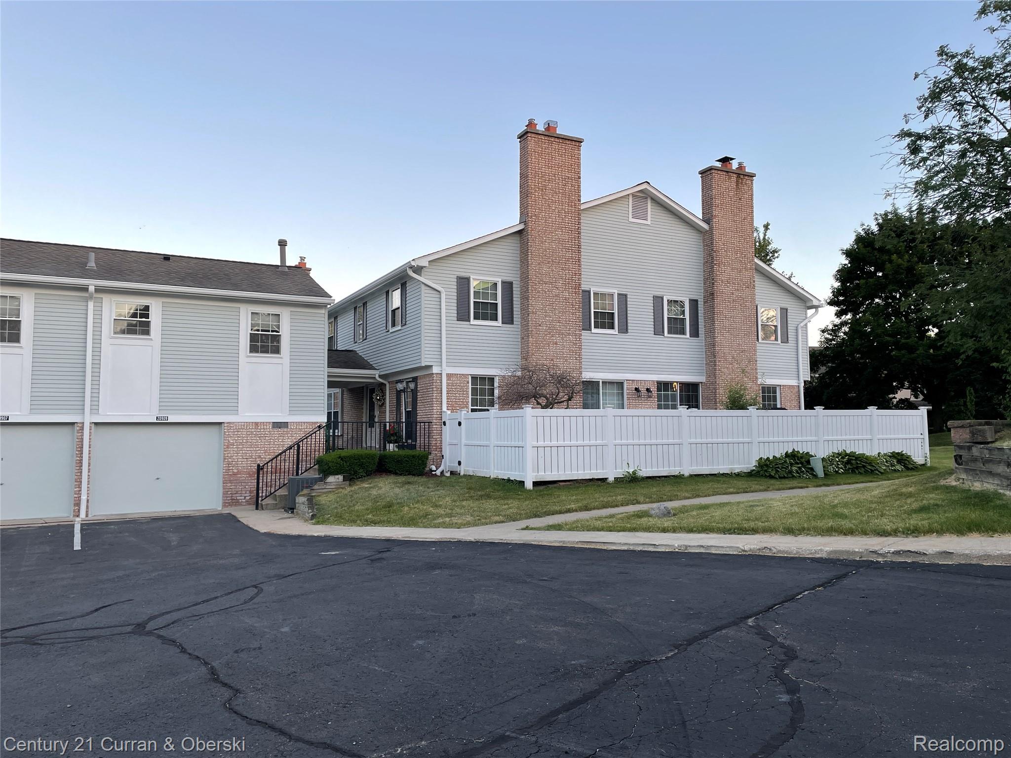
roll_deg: +0.7
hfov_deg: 67.3
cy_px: 379
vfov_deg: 53.1
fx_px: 759
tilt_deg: +4.1
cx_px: 506
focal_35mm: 26
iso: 32
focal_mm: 4.2
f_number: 1.6
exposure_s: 1/200
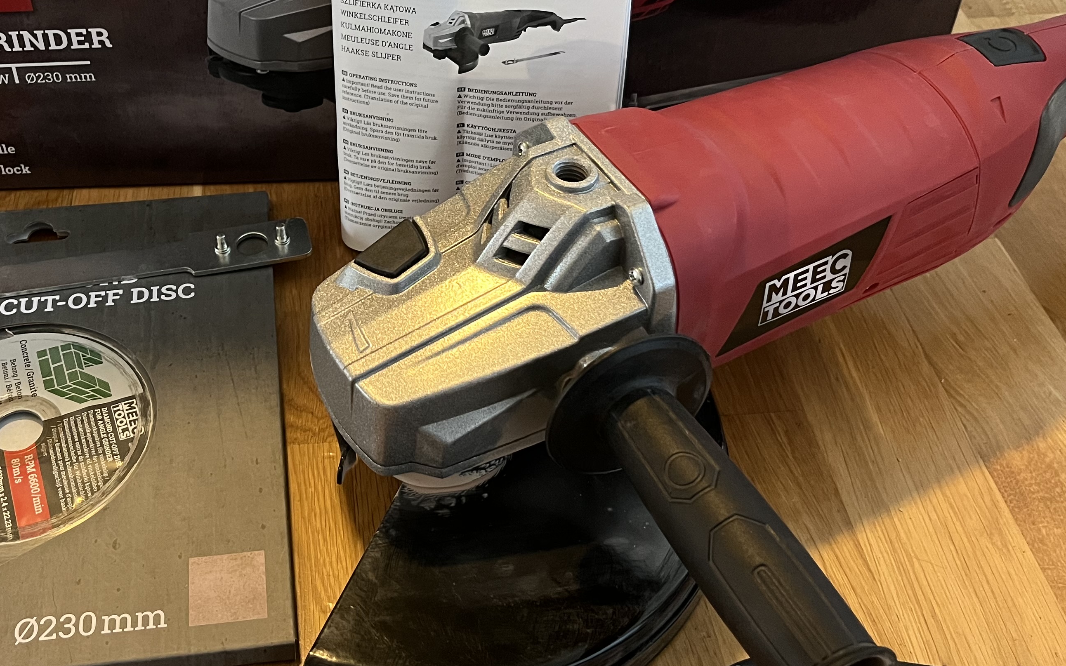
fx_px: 1249
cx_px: 395
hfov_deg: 45.8
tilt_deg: -41.6
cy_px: 200
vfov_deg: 29.6
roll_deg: -0.9
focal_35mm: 43
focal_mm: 5.1
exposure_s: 1/50
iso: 400
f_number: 1.6
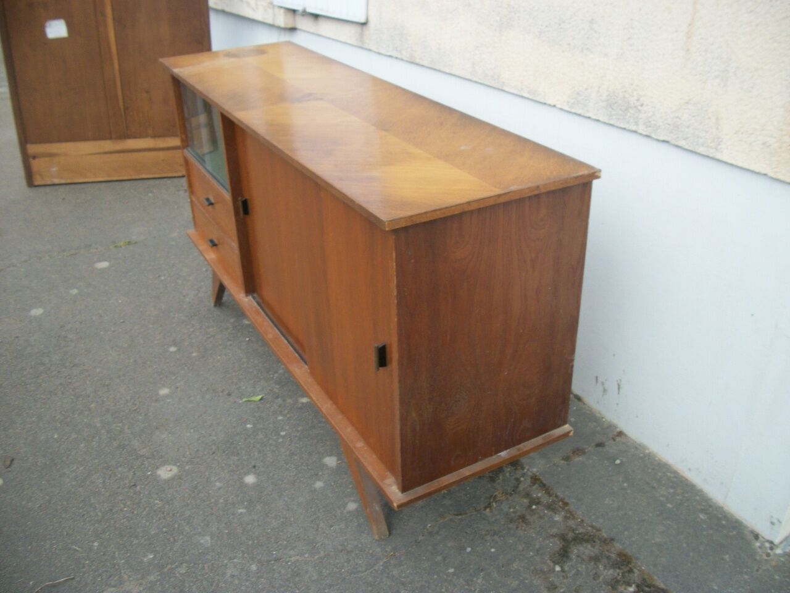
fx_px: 730
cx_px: 395
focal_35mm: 32
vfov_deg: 44.2
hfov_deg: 56.8
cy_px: 296
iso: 80
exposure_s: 1/80
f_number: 8.8
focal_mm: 5.7
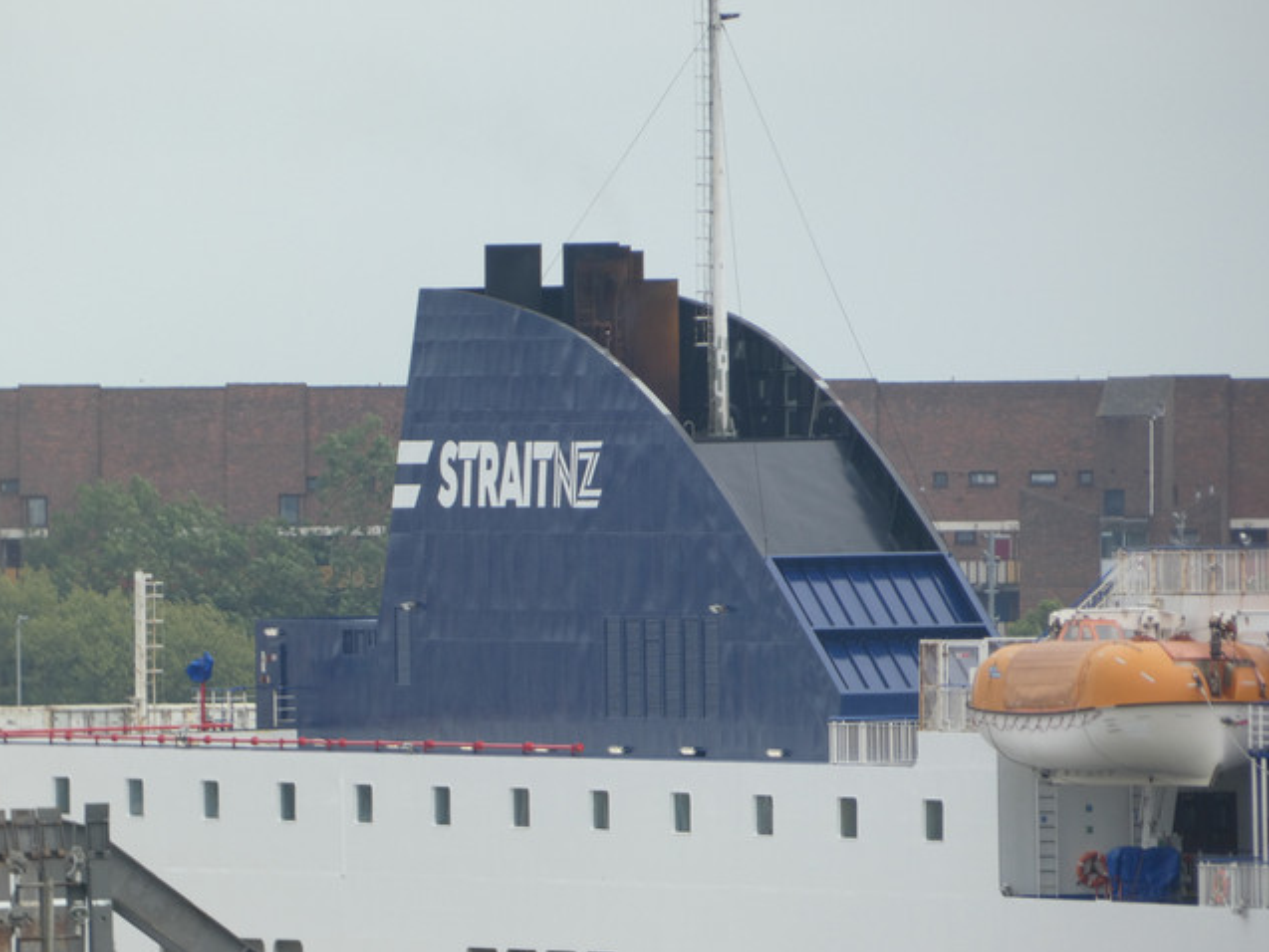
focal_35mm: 831
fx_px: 30470
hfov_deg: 2.4
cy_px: 476
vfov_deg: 1.8
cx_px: 634
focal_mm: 148.1
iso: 80
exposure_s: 1/320
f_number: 5.6
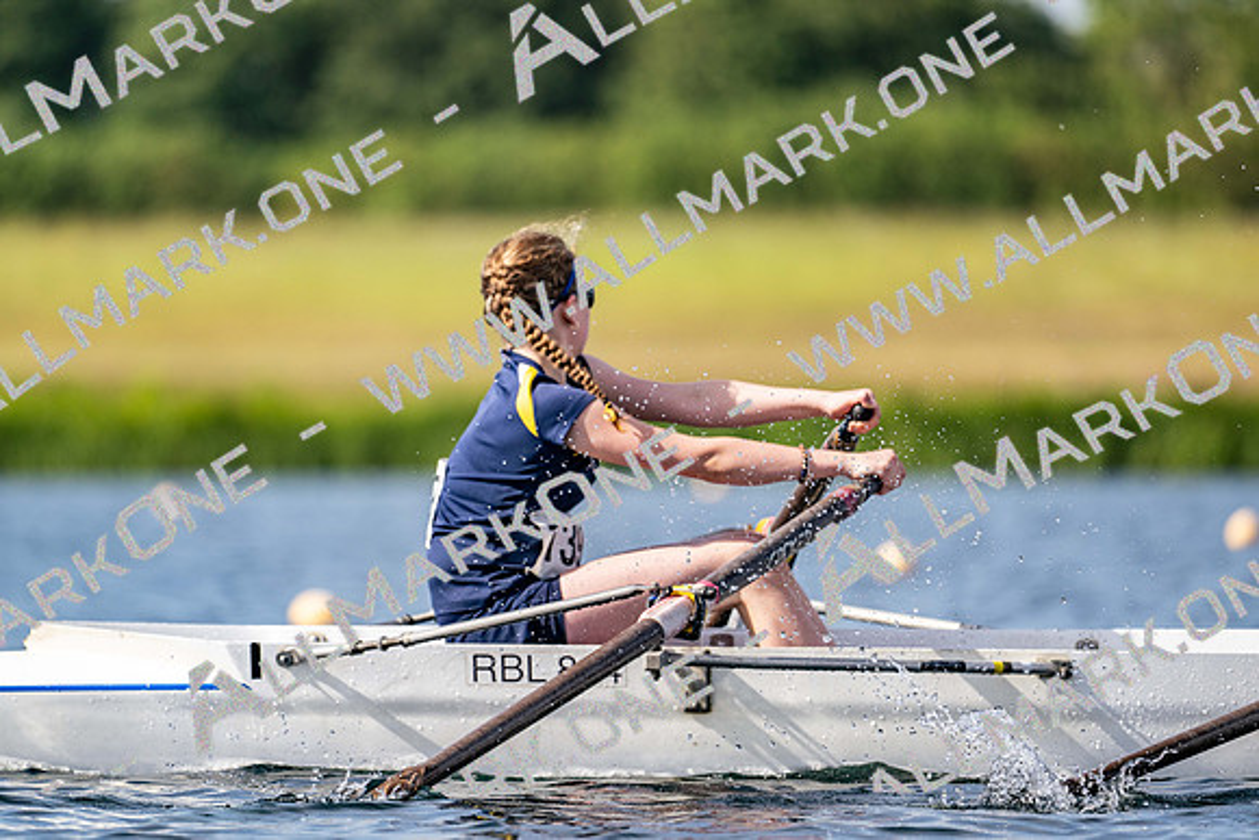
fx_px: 13992
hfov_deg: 5.2
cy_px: 420
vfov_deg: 3.4
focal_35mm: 400
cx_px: 630
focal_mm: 400
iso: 250
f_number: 4.5
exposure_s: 1/2500
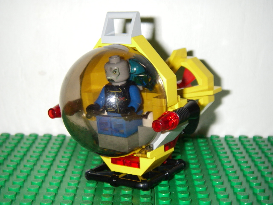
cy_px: 102
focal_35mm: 72
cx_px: 136
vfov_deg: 20.4
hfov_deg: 27.0
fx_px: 568
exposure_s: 1/60
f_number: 3.8
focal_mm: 11.9
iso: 160
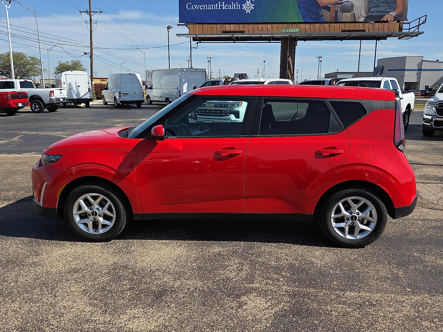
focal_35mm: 31
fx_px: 397
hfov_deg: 58.4
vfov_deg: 45.4
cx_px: 222
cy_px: 166
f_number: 1.8
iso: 77
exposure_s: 1/10000
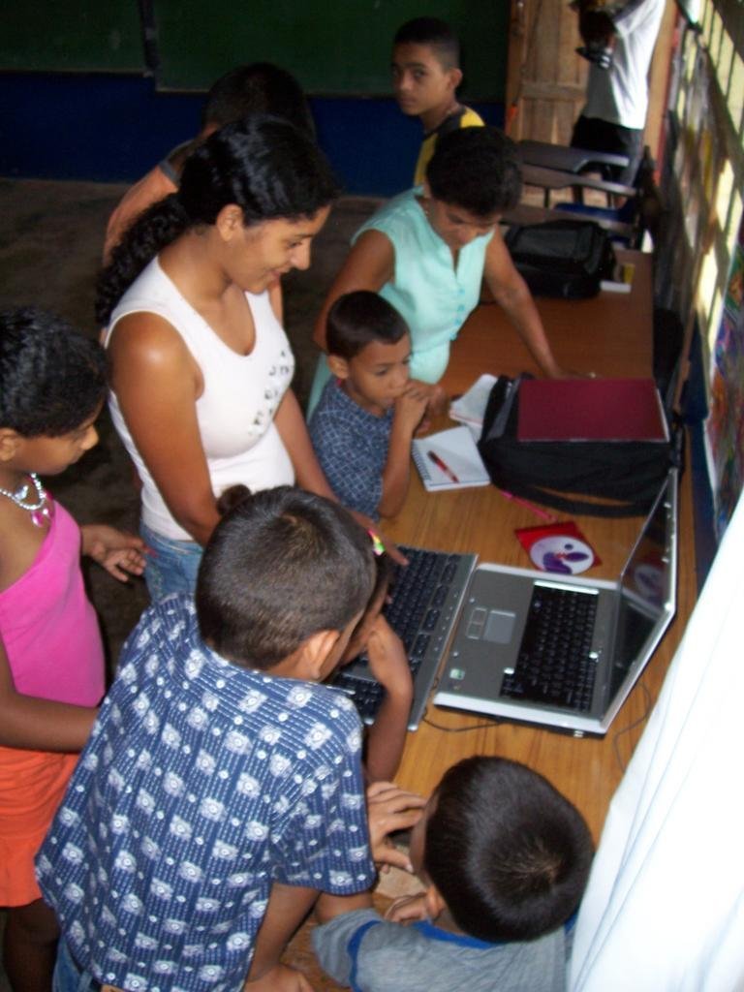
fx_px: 974
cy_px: 496
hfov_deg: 41.8
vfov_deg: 54.0
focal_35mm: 34
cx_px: 372
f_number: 2.7
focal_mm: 5.6
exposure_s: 1/60
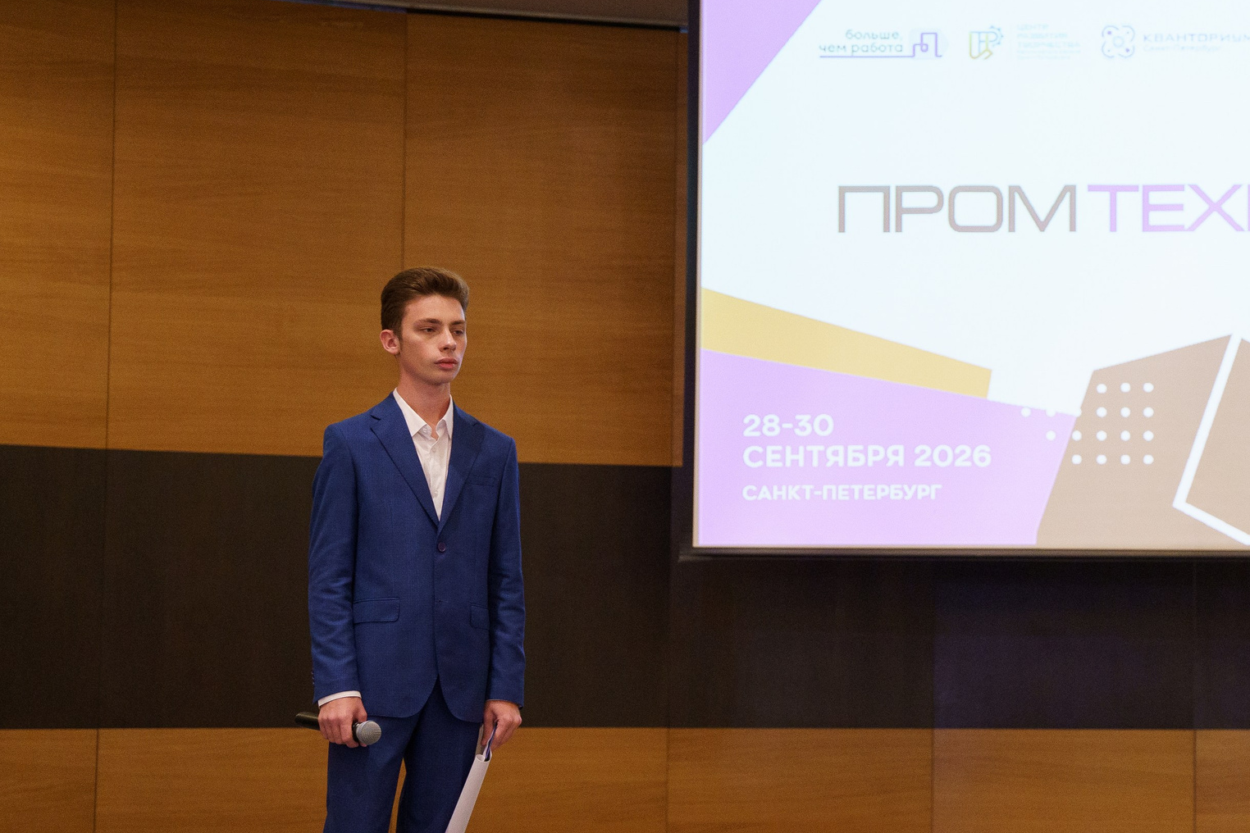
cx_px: 1036
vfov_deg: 17.9
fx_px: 2639
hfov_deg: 26.1
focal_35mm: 76
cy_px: 505
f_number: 3.2
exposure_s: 1/160
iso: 4000
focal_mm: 45
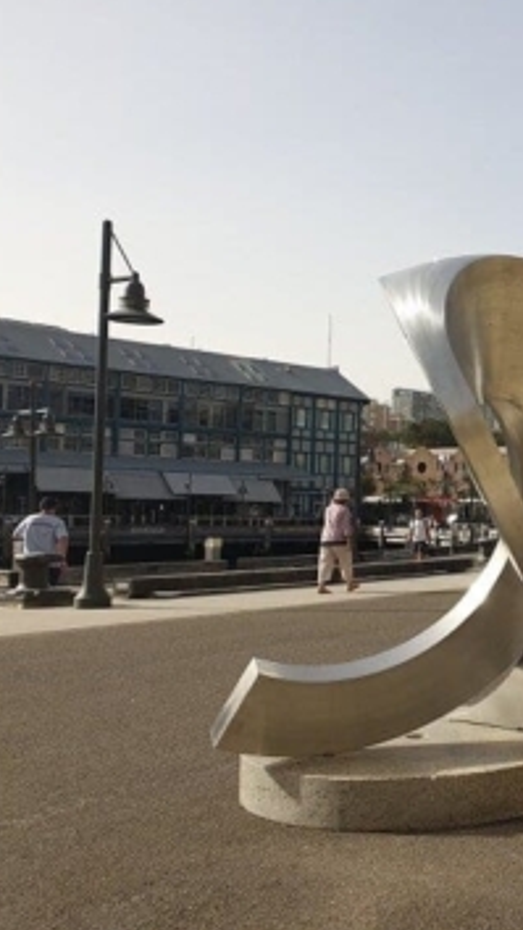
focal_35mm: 40
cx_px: 633
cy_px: 453
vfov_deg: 50.5
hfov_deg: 26.3
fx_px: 987
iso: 50
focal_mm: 4.3
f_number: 2.4
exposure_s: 1/1120
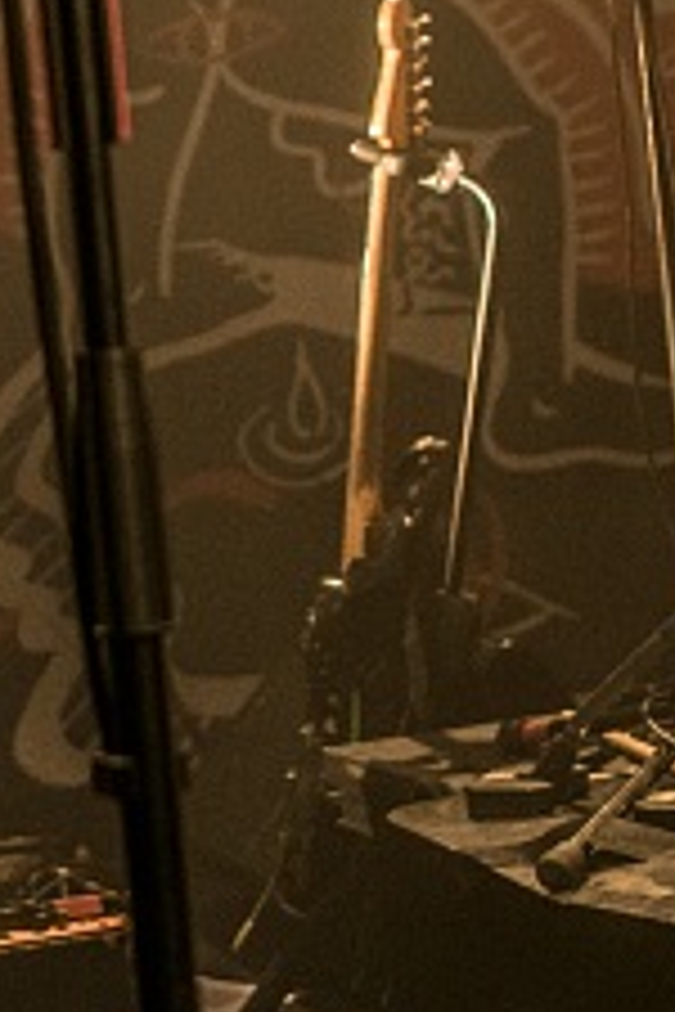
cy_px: 423
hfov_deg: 11.6
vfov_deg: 17.8
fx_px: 3234
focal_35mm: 115
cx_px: -216
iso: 640
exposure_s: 1/100
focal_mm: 24
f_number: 2.8
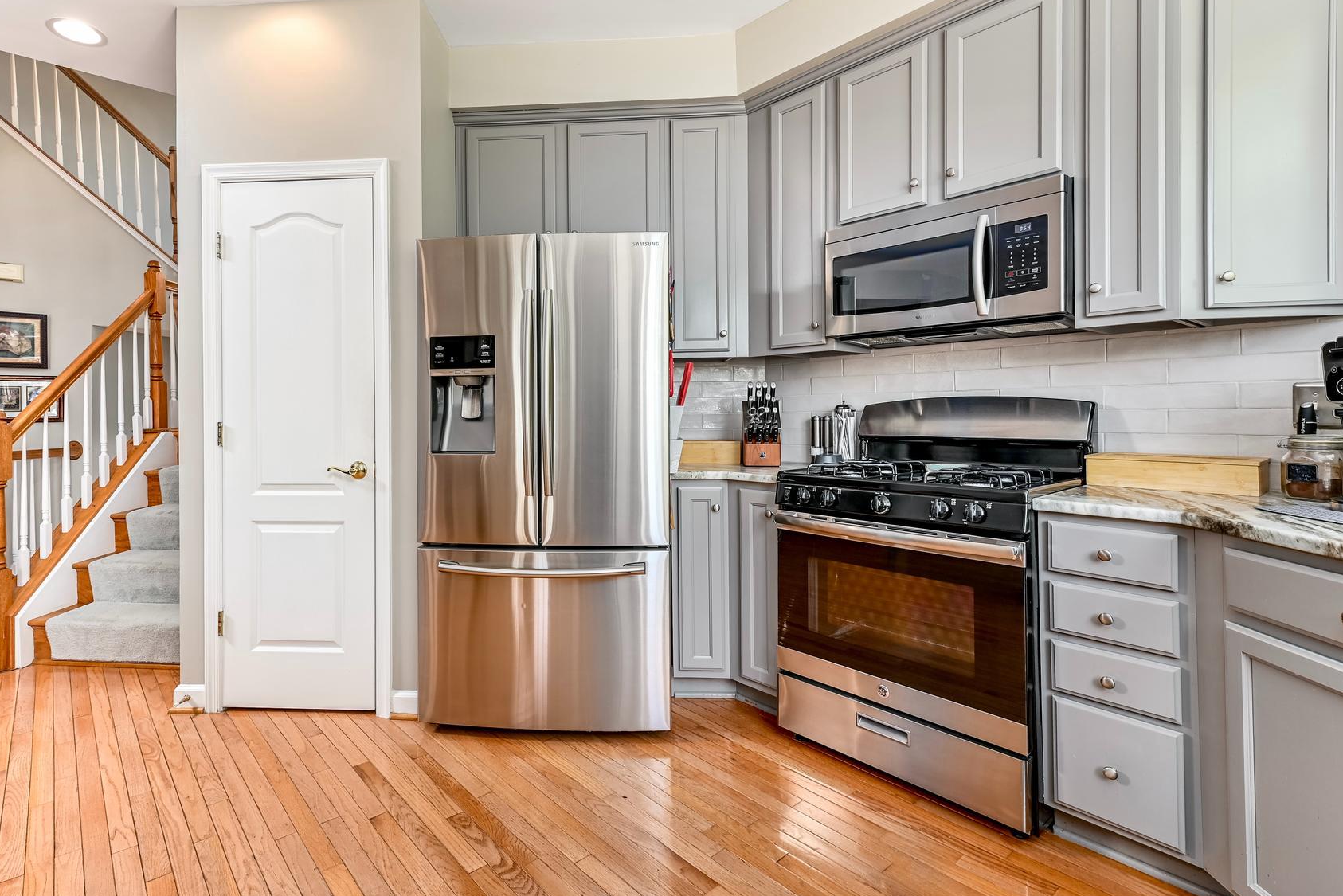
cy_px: 436
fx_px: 634
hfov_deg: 92.7
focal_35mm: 17
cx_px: 579
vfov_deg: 70.5
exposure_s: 1/80
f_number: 7.1
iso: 320
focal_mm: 14
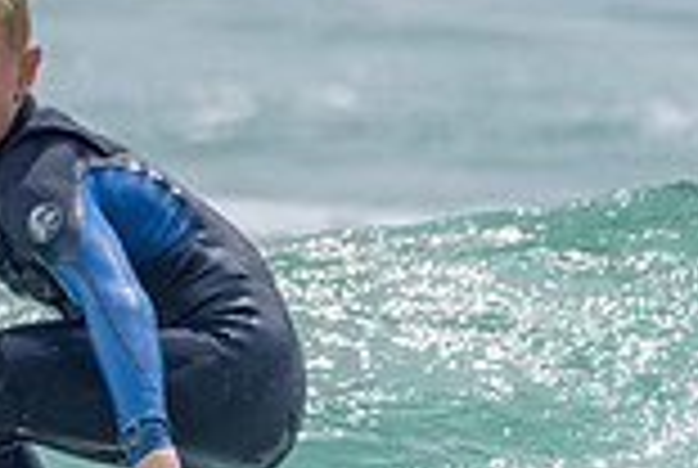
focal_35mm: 2287
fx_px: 44427
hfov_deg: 0.9
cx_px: 62
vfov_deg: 0.6
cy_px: 324
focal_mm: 500
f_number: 5.6
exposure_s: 1/2000
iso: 125
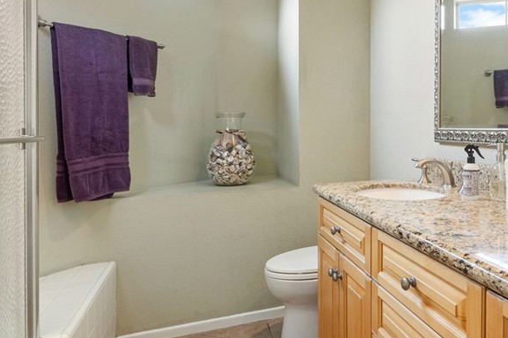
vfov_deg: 46.0
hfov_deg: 60.2
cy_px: 127
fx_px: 395
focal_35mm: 28
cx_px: 406
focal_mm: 16
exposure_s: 1/15
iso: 320
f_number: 9
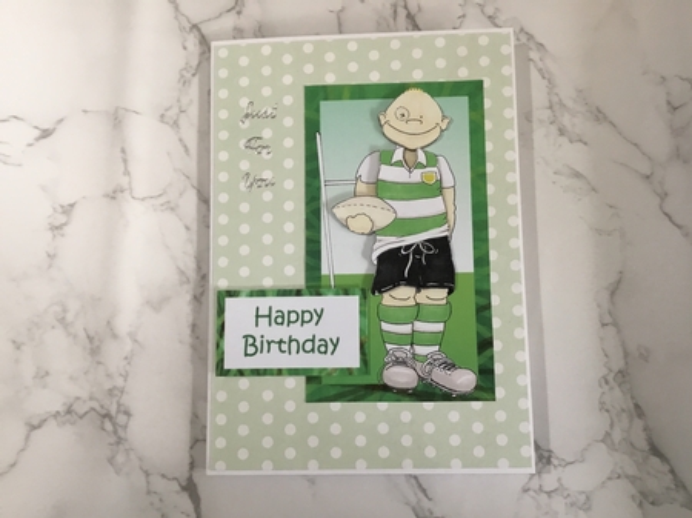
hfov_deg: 58.4
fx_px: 619
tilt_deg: -84.3
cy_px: 259
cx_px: 346
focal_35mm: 31
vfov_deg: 45.4
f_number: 2.4
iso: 40
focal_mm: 3.3
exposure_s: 1/33
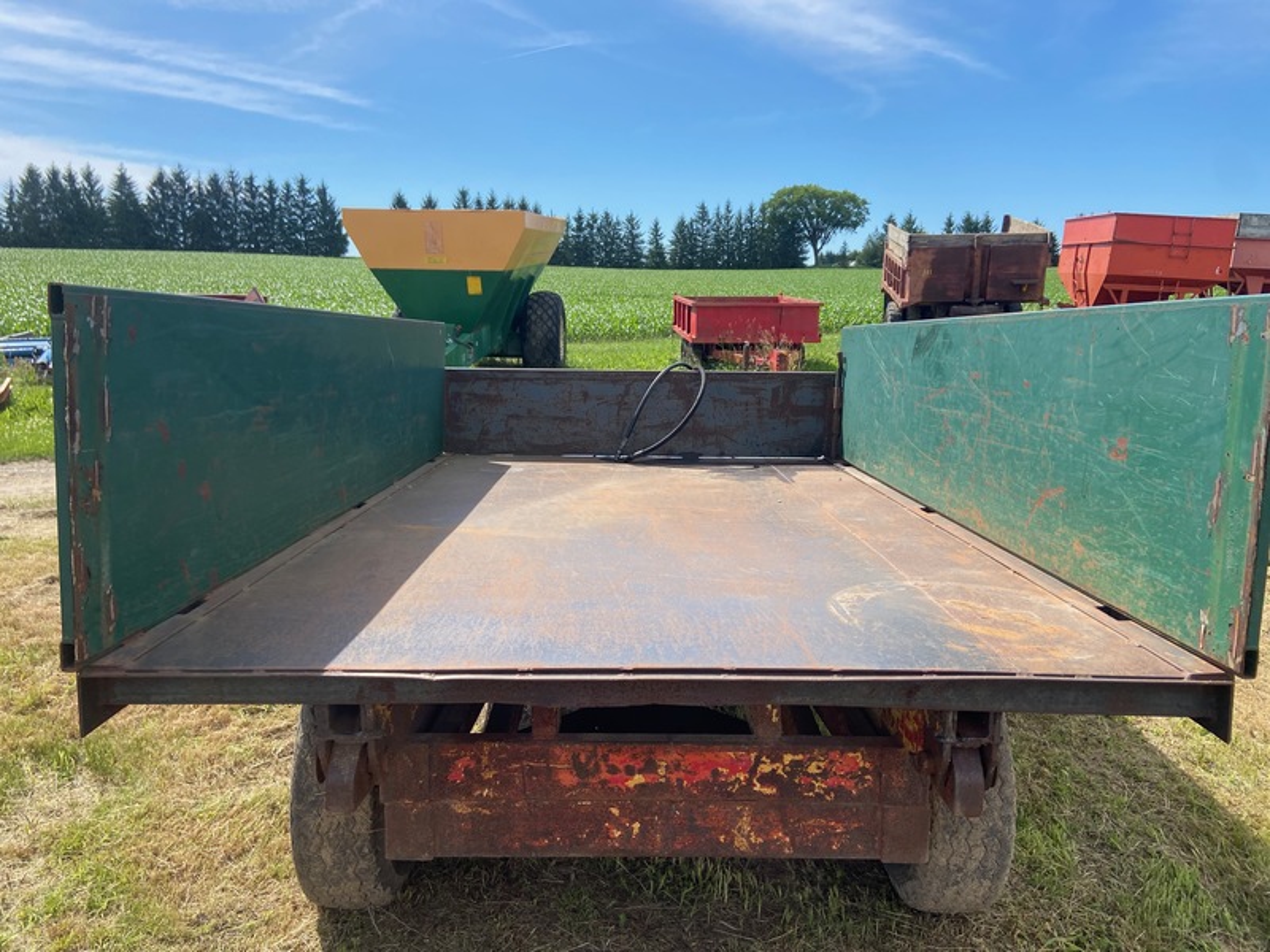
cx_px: 635
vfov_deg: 53.1
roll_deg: -0.7
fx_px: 954
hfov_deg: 67.3
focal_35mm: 26
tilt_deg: -13.4
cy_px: 476
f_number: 1.8
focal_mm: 4.25
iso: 32
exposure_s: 1/2315
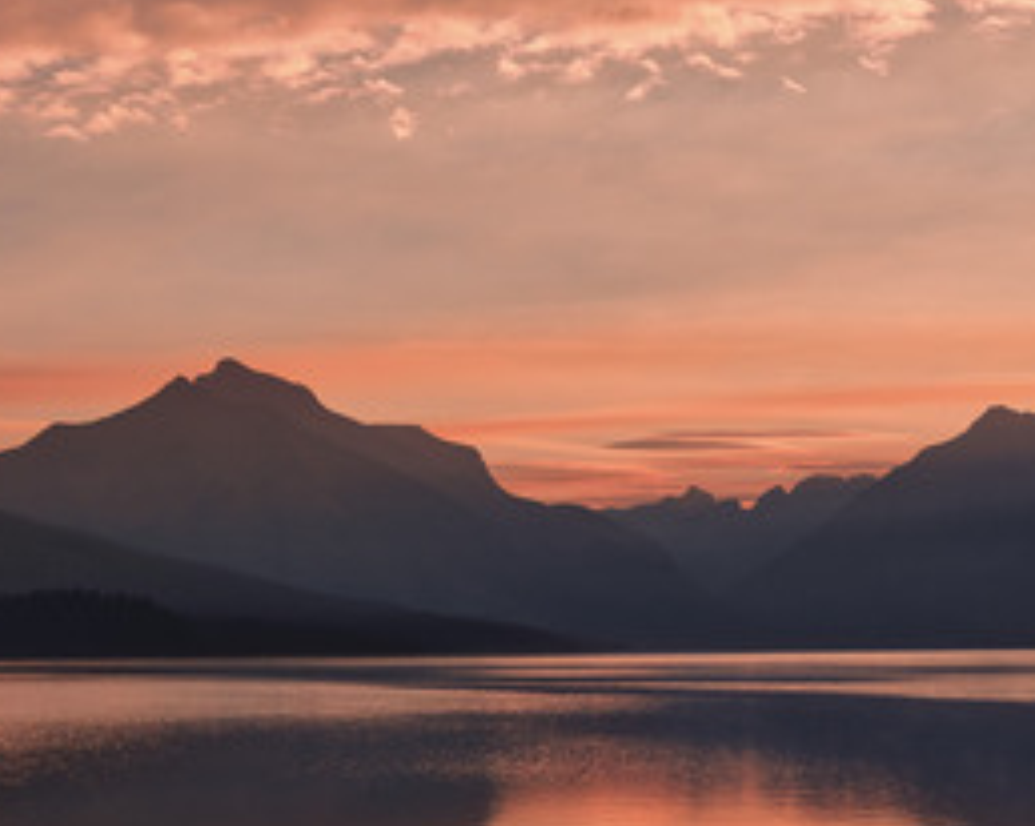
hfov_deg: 17.9
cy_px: 696
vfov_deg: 14.3
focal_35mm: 107
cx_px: 293
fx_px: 3276
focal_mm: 35
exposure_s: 1/400
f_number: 6.3
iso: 100
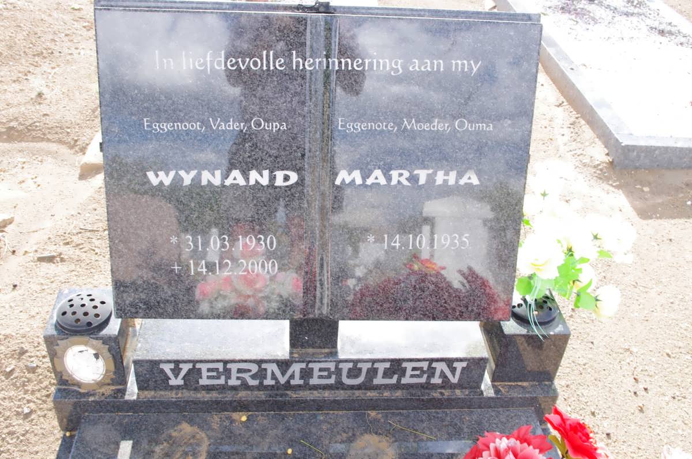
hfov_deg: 53.2
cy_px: 230
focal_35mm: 36
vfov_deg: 36.8
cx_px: 346
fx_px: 691
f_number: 11
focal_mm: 24.38
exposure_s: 1/125
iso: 800
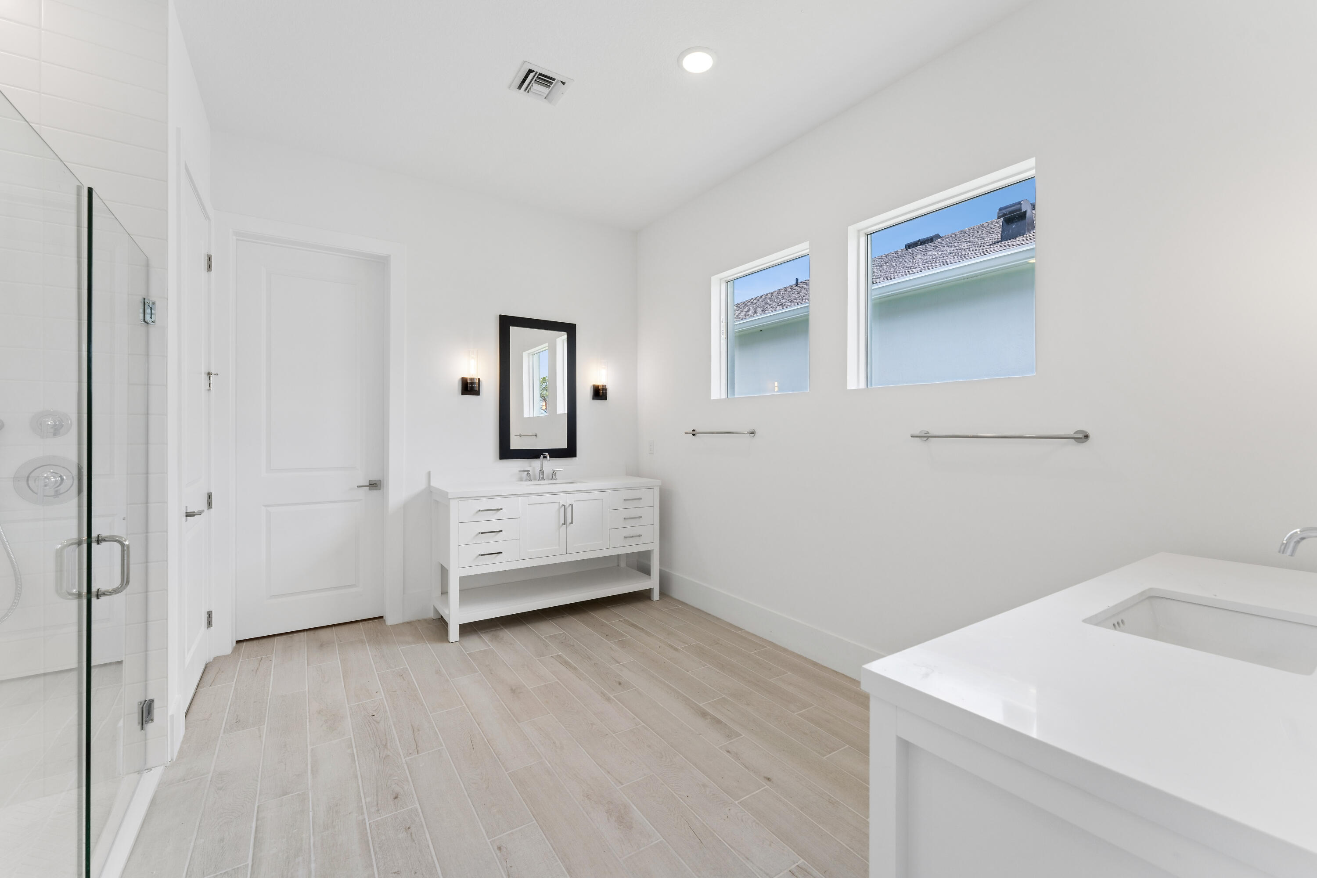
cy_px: 439
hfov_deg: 104.3
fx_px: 512
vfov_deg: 81.2
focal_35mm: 14
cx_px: 658
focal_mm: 14
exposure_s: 1/125
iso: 200
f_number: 8
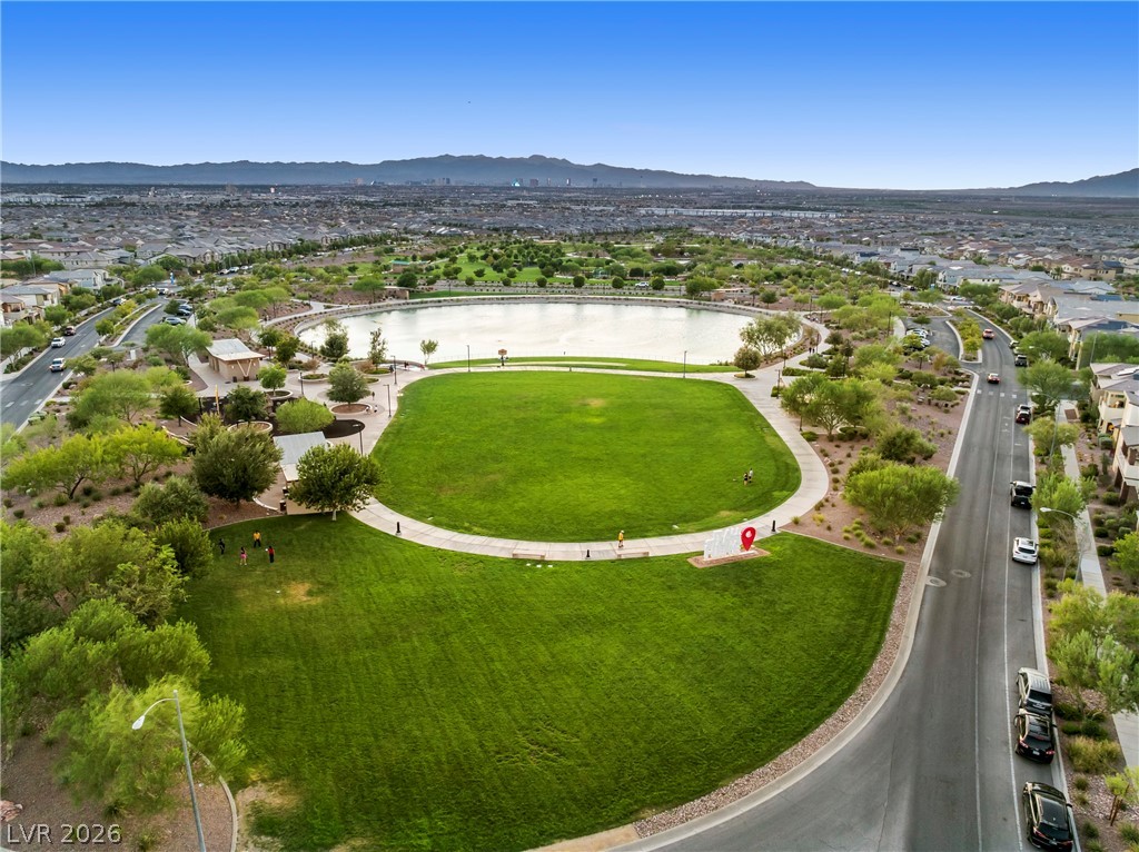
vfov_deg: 56.7
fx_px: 789
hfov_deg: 71.6
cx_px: 570
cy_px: 426
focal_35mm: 24
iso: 400
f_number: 2.8
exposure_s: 1/500
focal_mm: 12.29
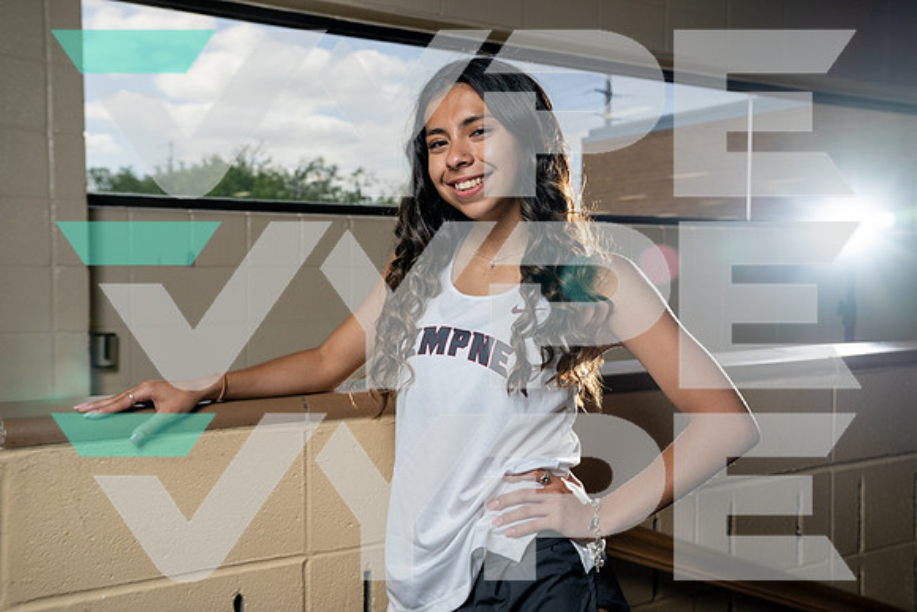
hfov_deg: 53.1
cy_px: 306
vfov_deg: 36.9
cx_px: 458
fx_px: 917
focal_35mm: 36
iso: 400
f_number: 6.3
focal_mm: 36
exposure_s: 1/250
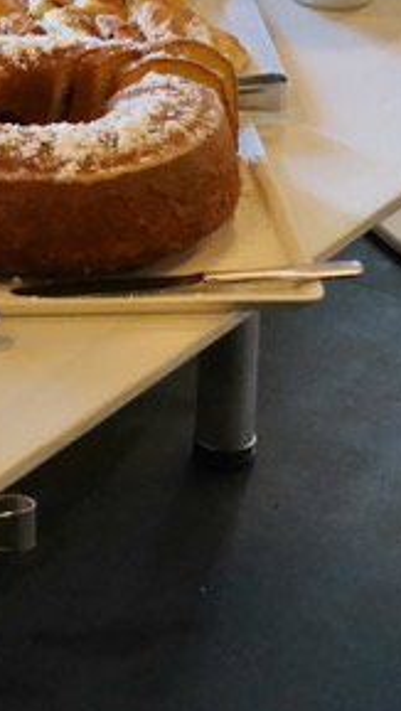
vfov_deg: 15.2
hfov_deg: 8.7
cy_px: 1
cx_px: -17
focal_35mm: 139
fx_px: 2622
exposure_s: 1/40
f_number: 3.5
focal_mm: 20
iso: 800
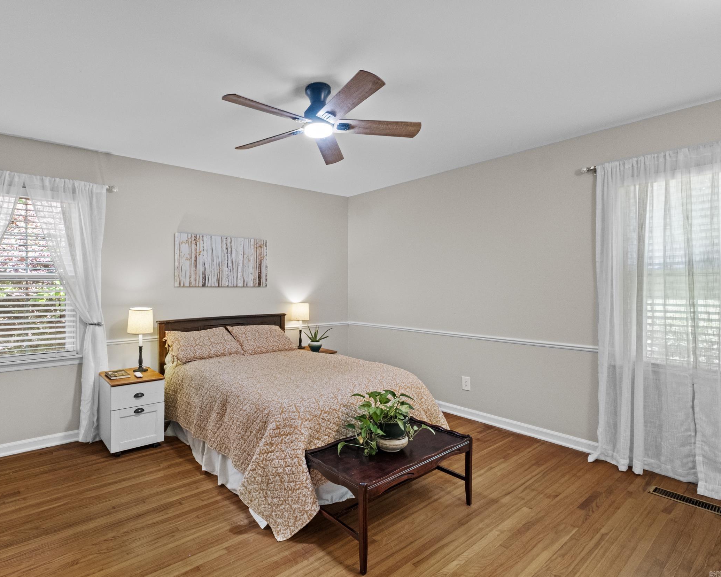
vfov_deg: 77.0
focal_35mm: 17
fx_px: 363
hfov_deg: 89.1
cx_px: 309
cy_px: 288
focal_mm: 10
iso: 800
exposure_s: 1/1.25
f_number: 9
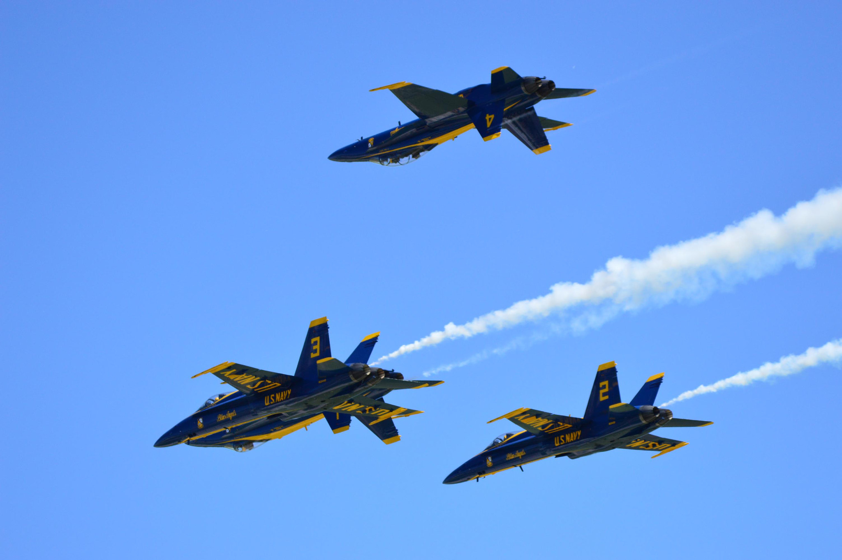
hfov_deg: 9.2
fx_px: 5258
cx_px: 421
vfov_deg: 6.1
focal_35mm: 225
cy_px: 280
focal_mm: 150
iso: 400
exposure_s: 1/2000
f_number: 5.6
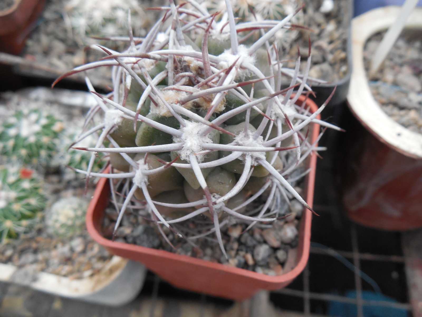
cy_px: 158
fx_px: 378
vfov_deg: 45.4
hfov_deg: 58.4
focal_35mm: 31
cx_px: 211
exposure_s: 1/30
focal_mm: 5.6
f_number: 3.6
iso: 360
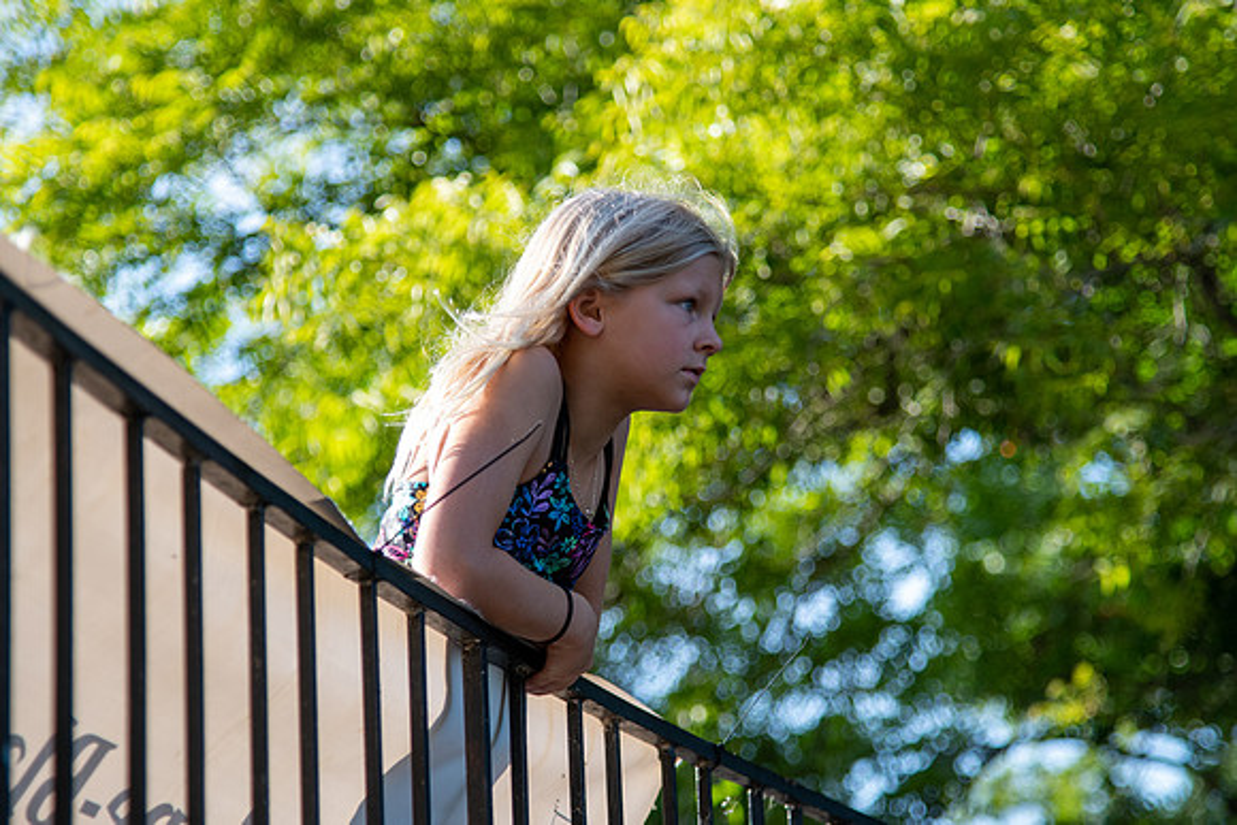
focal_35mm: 134
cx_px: 638
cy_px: 440
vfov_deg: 10.3
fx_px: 4592
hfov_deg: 15.3
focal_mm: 100
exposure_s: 1/400
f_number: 4
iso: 250
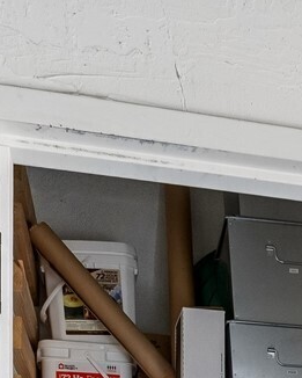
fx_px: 983
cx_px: 366
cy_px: 645
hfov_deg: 16.7
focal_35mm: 88
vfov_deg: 18.1
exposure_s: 1/20
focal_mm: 12
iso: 250
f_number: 9
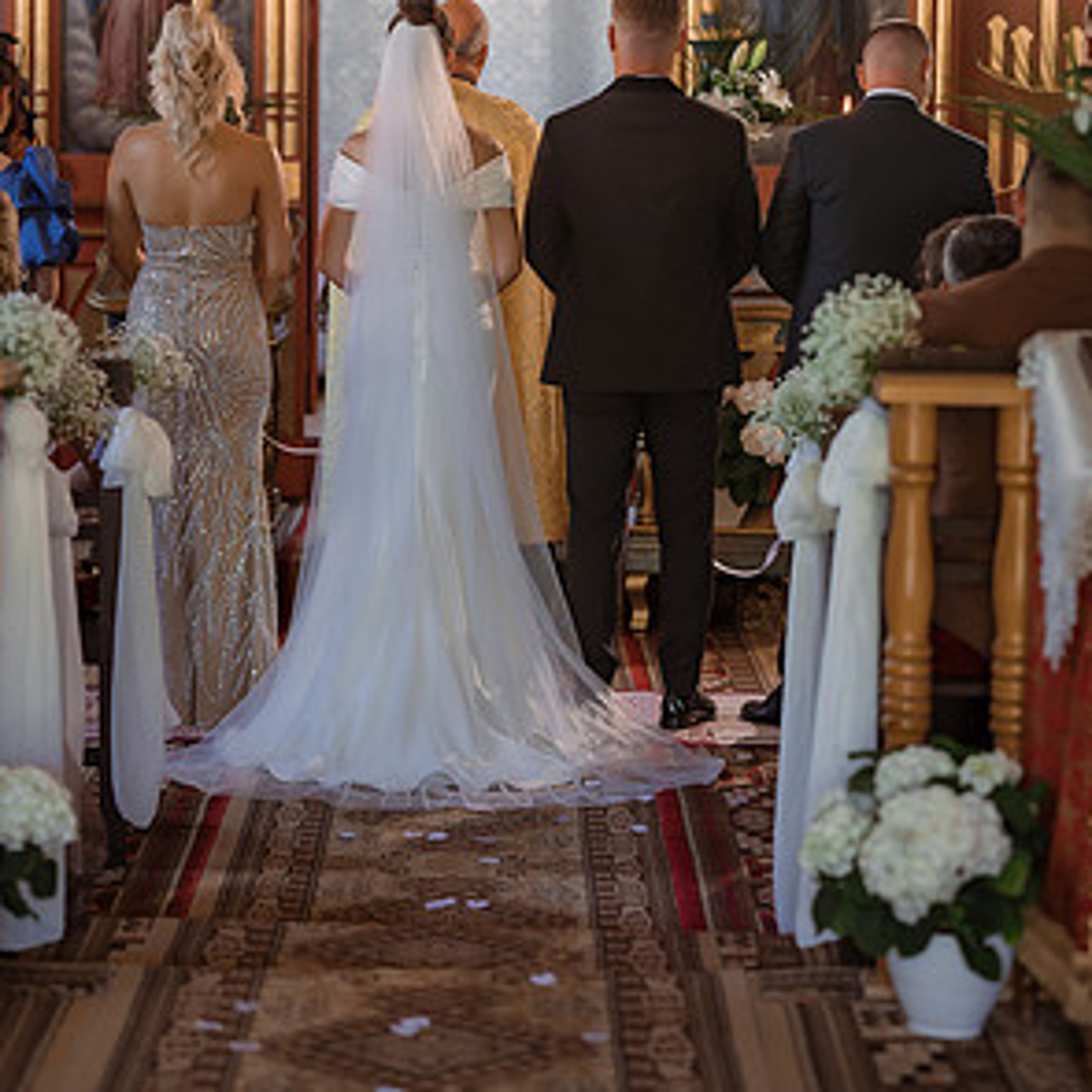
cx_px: 542
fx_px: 3926
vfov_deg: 15.8
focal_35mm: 110
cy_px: 274
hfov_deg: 15.8
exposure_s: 1/160
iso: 1000
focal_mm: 85
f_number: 2.5
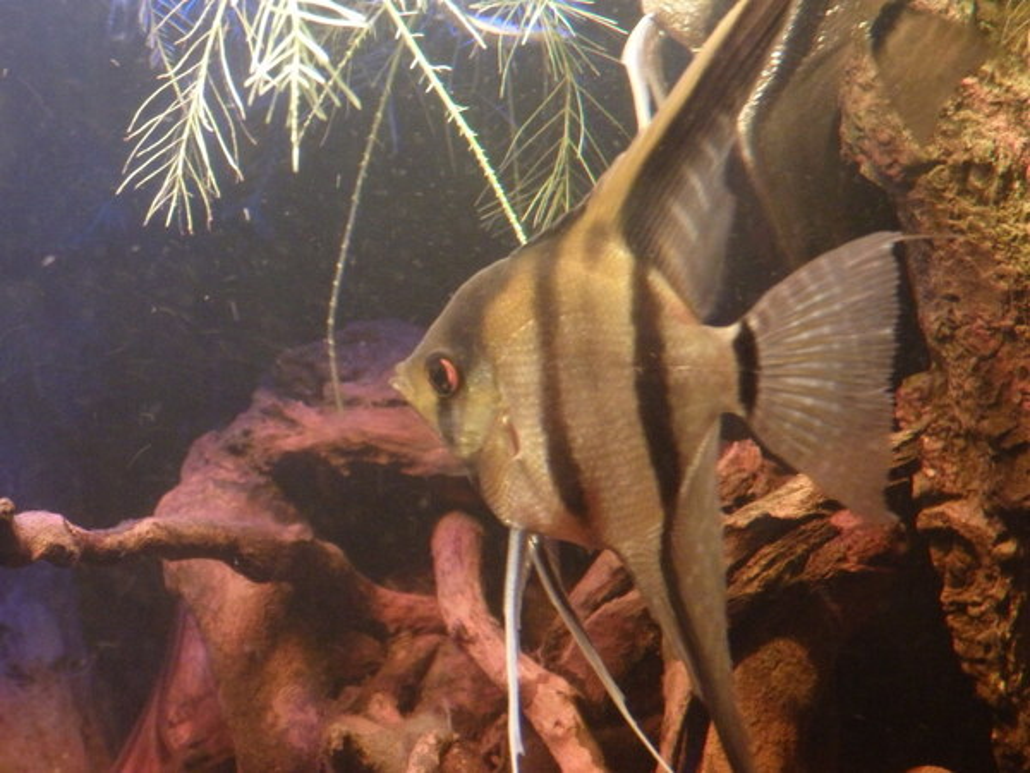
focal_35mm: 66
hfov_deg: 29.4
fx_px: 1964
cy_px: 386
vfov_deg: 22.3
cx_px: 515
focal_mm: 11.9
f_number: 4.4
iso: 1000
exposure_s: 1/13
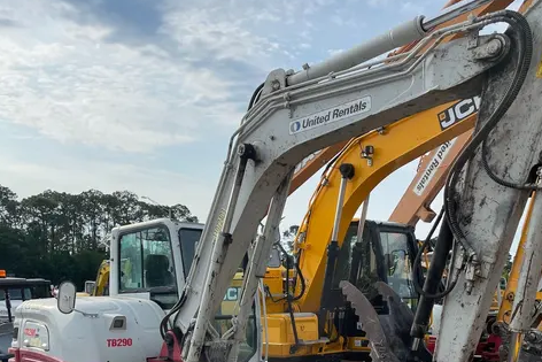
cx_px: 264
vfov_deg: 30.4
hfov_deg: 46.4
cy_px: 332
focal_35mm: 42
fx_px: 632
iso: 32
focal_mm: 4.2
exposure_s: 1/3205
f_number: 1.6
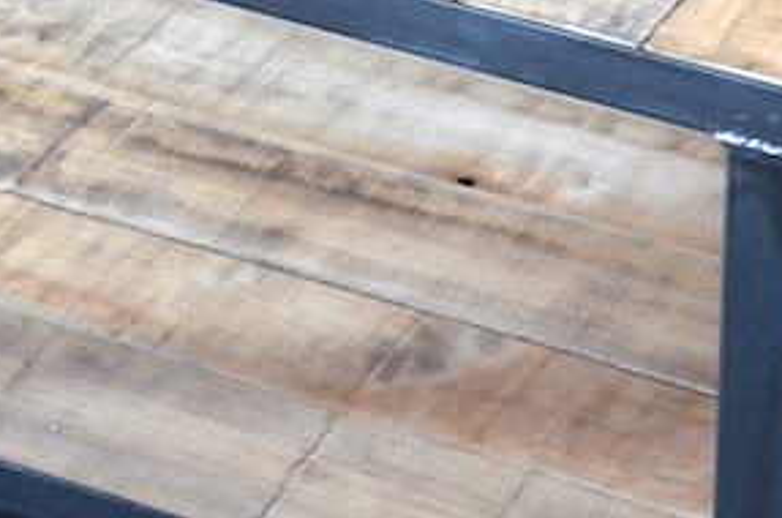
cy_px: -65
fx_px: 4356
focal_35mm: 201
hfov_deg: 10.3
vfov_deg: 6.8
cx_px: 371
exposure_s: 1/30
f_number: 5.3
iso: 900
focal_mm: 48
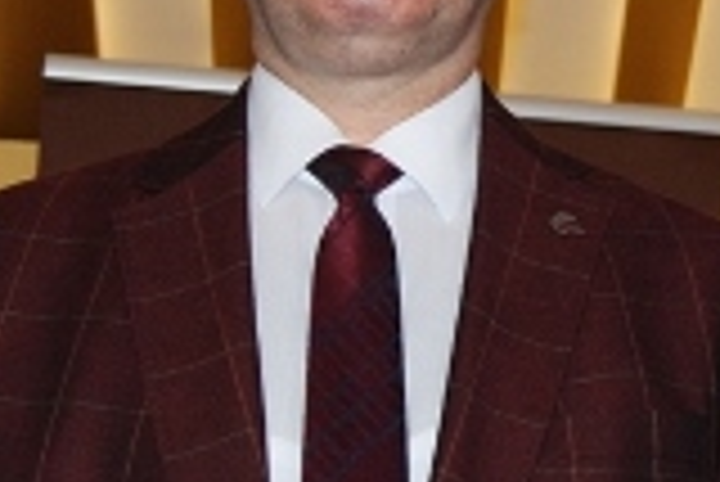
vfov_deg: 8.1
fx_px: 3363
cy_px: -20
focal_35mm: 168
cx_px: 572
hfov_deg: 12.2
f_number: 4.2
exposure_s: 1/60
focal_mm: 28
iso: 400
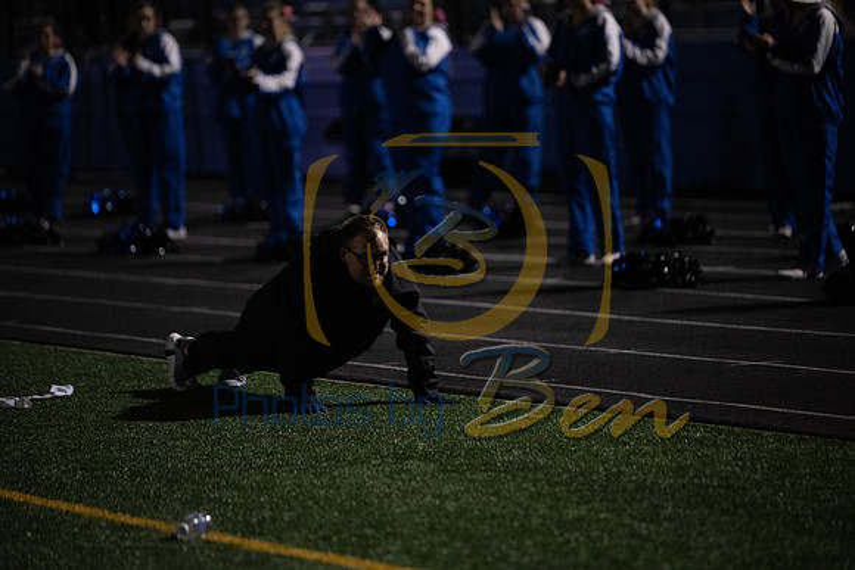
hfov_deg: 10.3
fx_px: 4751
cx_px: 428
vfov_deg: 6.9
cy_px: 285
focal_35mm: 200
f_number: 2.8
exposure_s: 1/1250
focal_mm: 200
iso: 5000
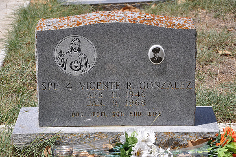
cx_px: 118
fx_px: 687
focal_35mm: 105
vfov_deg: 13.0
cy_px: 78
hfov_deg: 19.5
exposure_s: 1/200
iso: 200
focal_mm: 70
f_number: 7.1
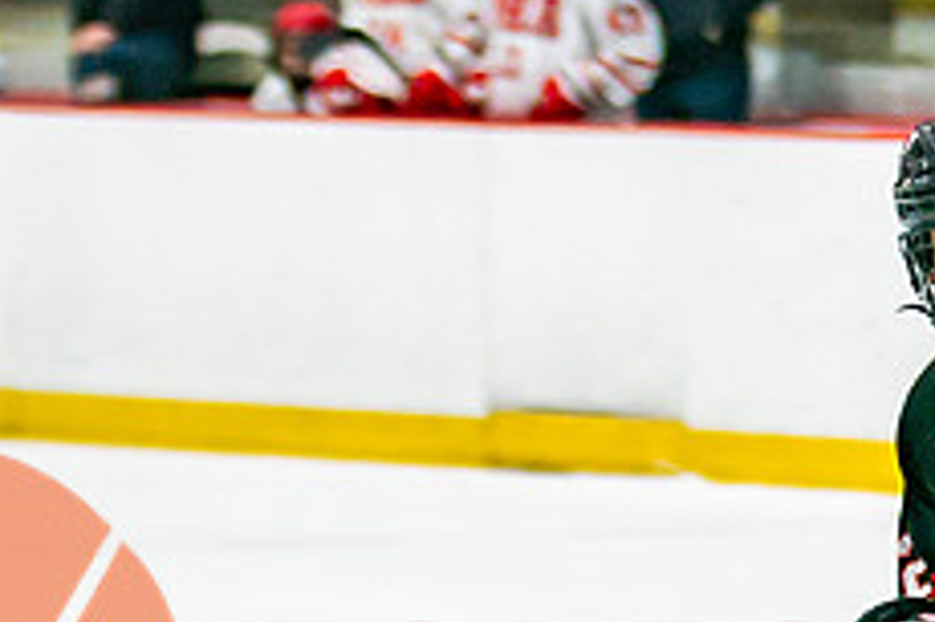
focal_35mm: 502
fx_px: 13028
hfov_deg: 4.1
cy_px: 514
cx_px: 741
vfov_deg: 2.7
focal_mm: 90
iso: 500
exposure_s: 1/640
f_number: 2.8
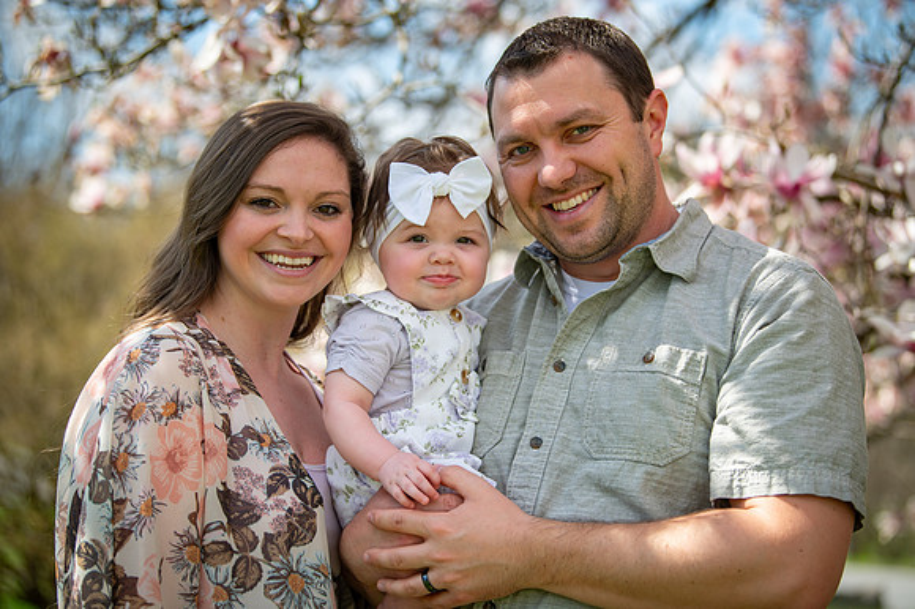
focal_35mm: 73
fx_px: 1845
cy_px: 293
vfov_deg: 18.7
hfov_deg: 27.9
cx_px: 475
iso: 320
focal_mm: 70
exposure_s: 1/3200
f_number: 2.8
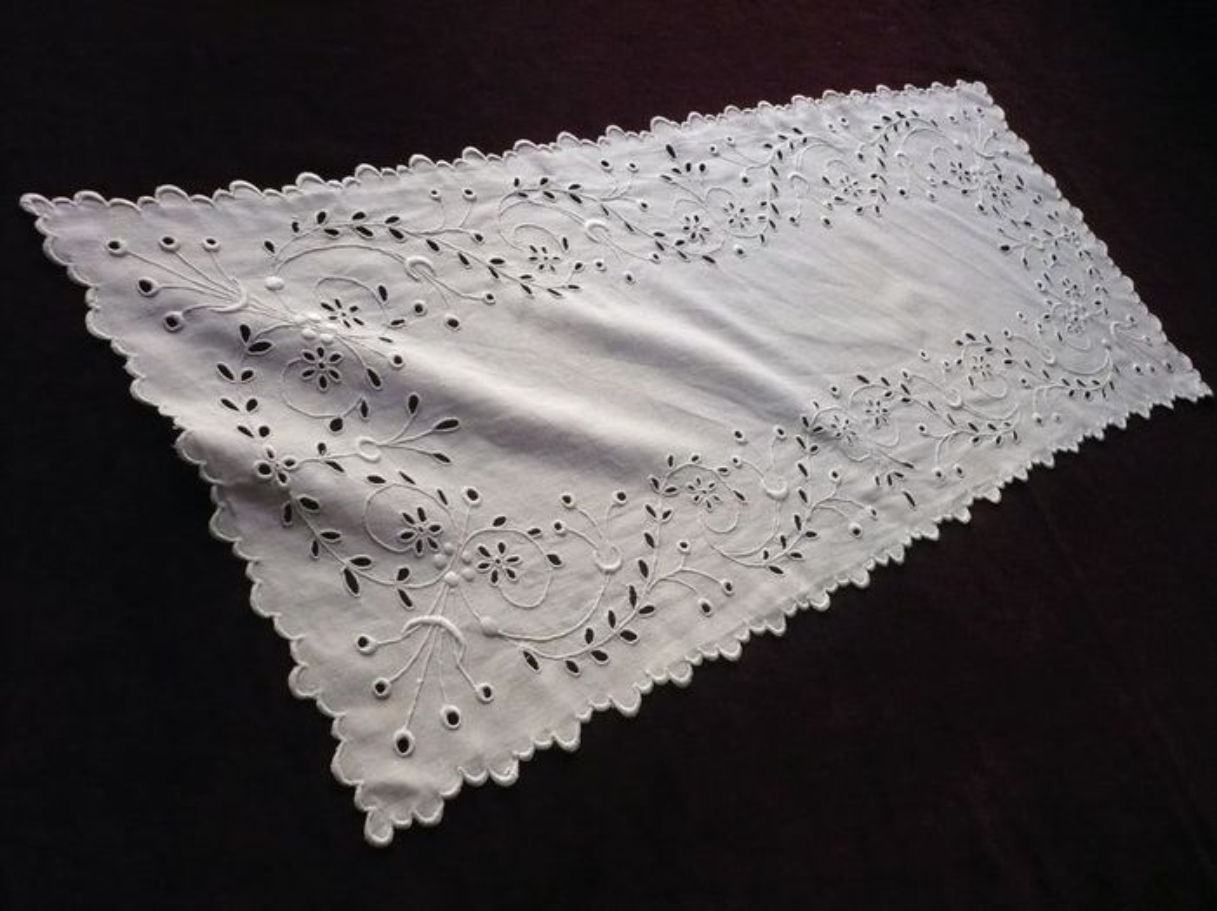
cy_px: 456
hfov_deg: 52.7
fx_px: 1230
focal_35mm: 35
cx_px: 608
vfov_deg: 40.7
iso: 400
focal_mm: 5.8
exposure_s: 1/640
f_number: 2.8
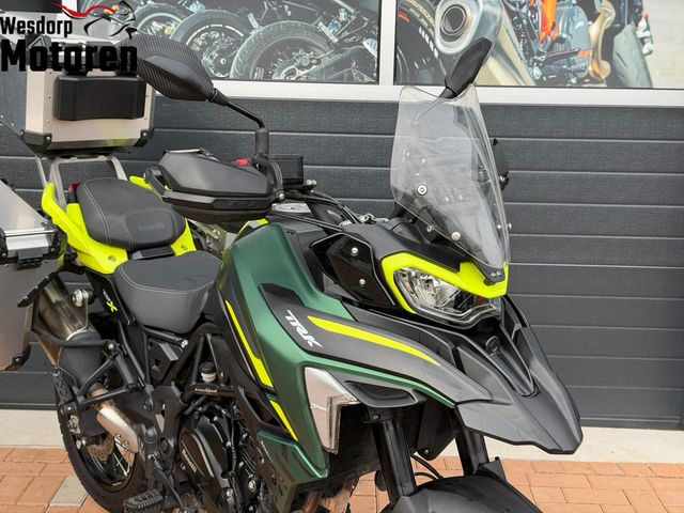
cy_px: 256
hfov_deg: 39.7
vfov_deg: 30.3
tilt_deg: -12.1
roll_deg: -1.3
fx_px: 948
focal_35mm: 48
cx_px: 342
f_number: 1.78
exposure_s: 1/519
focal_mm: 6.76
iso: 64
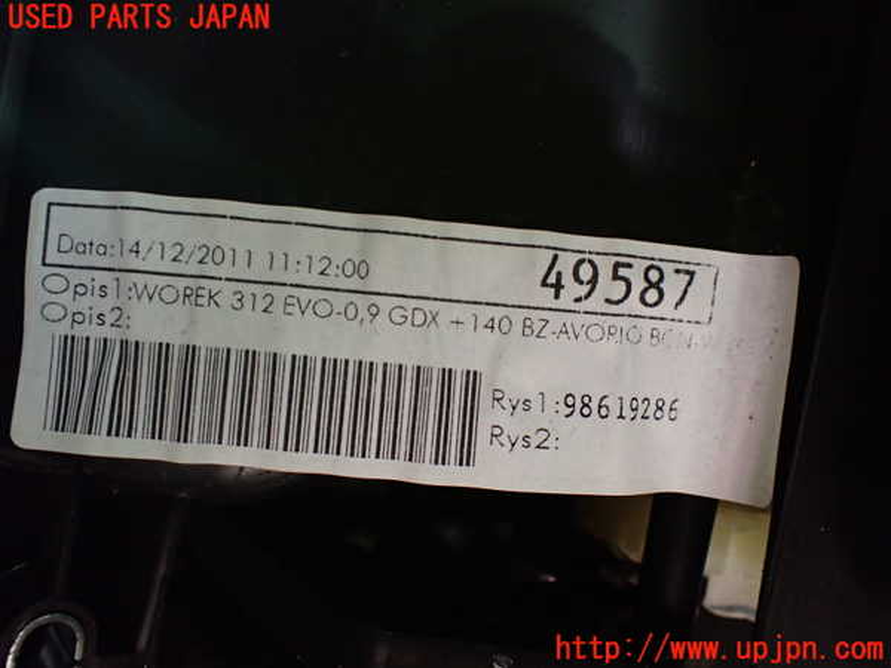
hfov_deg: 60.0
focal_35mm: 30
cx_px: 446
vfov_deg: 46.8
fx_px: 772
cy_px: 334
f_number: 2.3
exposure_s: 1/30
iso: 800
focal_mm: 5.4
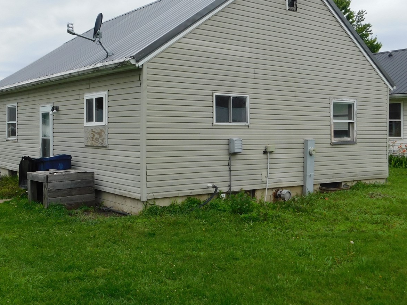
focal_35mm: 41
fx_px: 482
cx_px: 188
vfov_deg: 35.1
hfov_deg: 45.7
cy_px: 130
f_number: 3.2
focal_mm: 5.3
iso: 125
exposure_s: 1/250
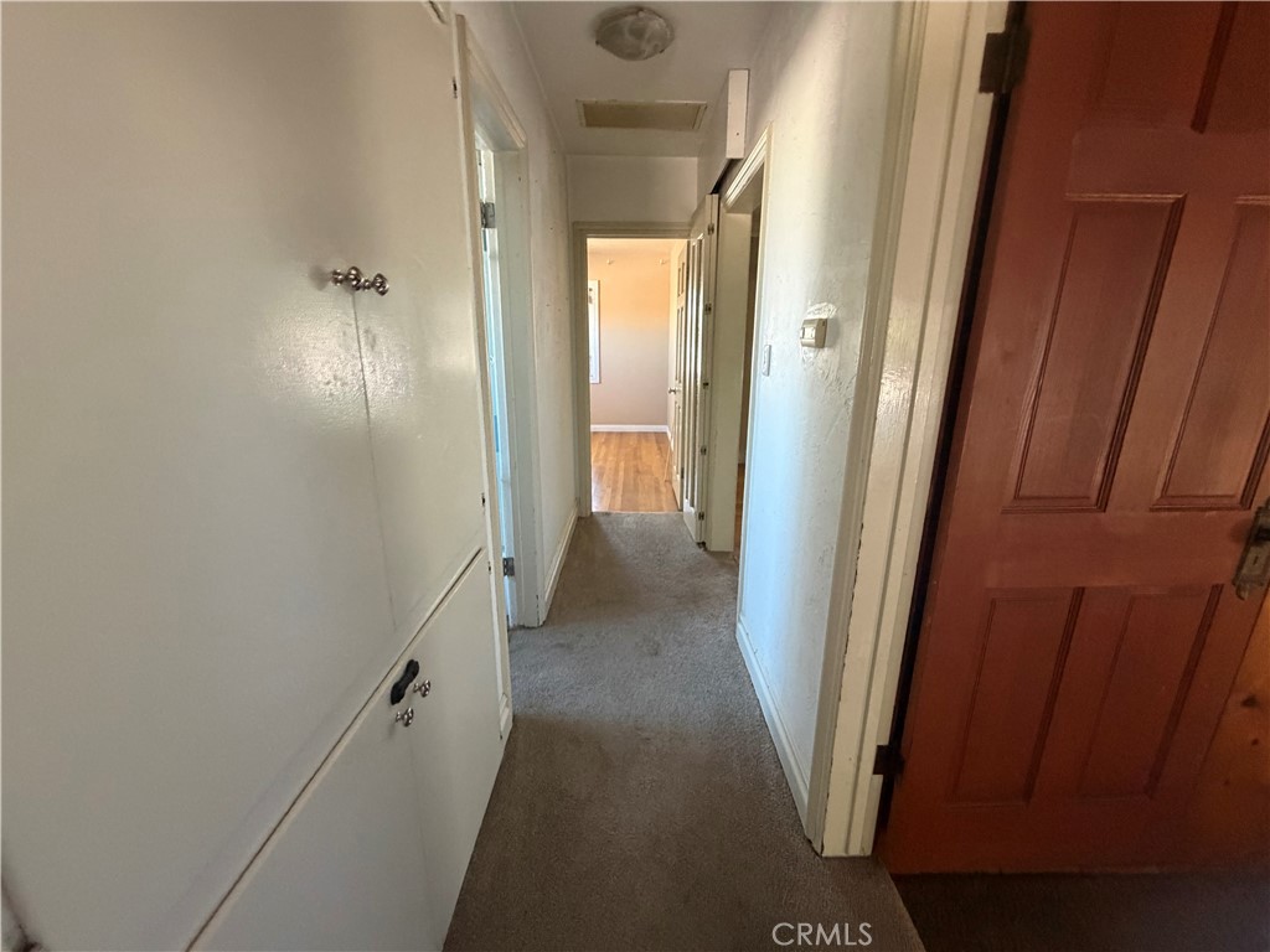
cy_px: 476
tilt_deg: -16.9
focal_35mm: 14
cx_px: 635
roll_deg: -0.6
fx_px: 514
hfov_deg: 102.1
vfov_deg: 85.7
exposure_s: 1/60
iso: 500
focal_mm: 2.22
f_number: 2.2
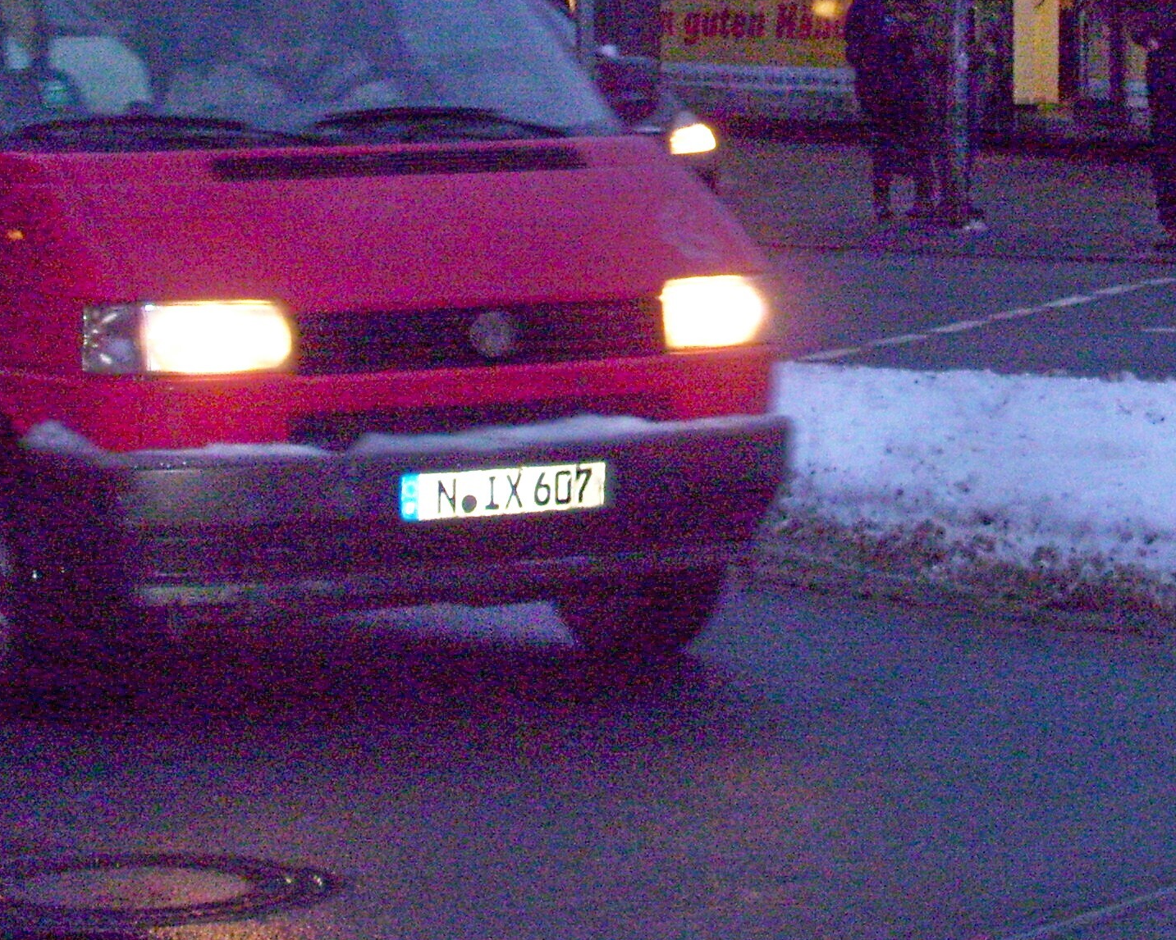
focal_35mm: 169
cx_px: 927
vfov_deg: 9.1
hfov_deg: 11.4
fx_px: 5881
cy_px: 116
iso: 200
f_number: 4.3
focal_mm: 14.3
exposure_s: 1/80
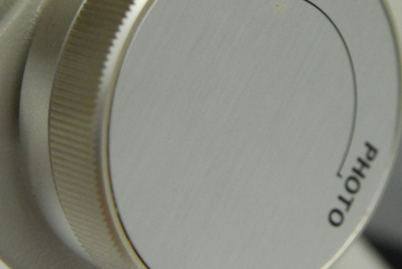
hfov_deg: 10.8
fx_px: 2129
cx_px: 256
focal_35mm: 190
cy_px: 6
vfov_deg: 7.2
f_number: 3.5
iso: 800
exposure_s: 1/160
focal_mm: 45
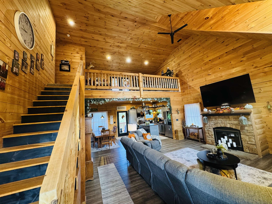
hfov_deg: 102.1
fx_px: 110
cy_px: 102
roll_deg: +4.0
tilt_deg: +5.5
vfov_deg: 85.7
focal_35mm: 14
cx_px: 136
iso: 400
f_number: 2.2
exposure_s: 1/60
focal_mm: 2.22
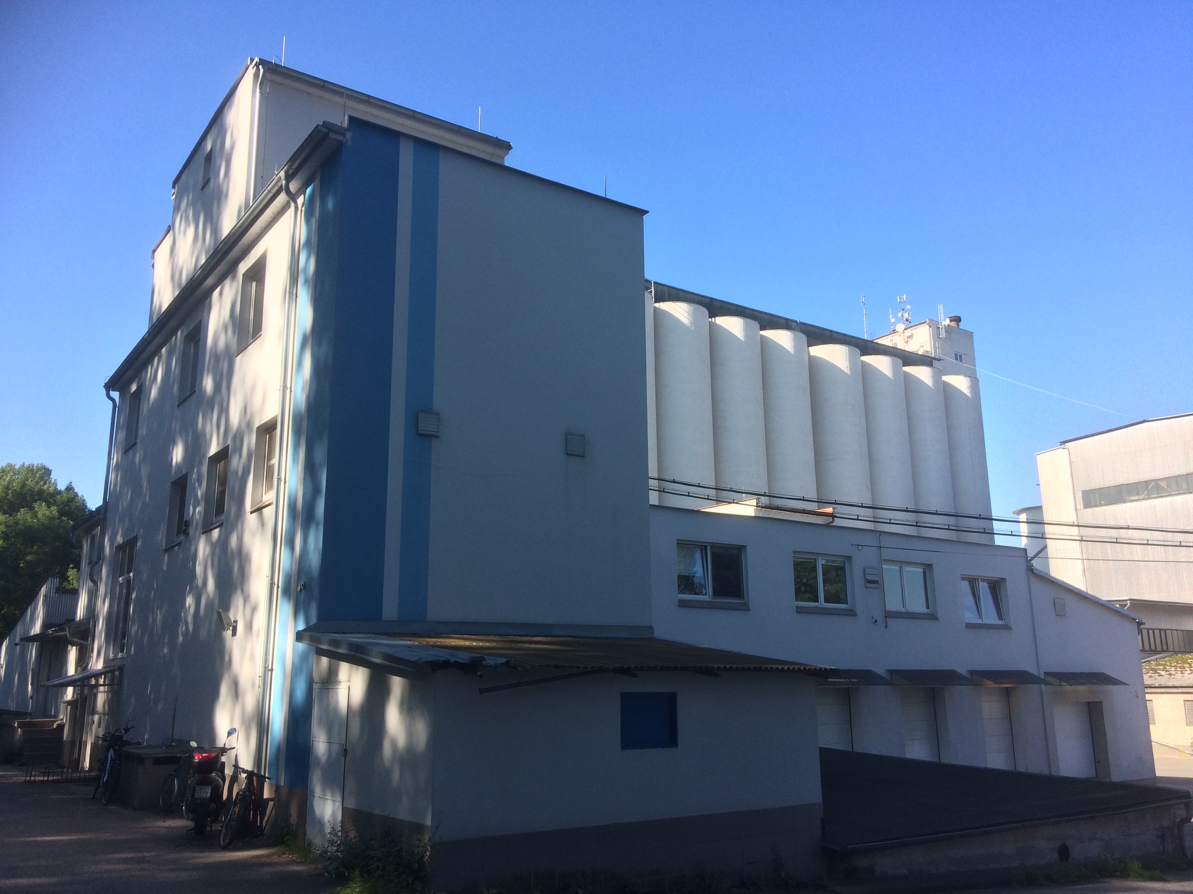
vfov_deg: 48.2
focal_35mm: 29
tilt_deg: +11.4
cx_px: 596
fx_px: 999
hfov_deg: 61.7
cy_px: 447
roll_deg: +2.2
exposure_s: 1/977
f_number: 2.2
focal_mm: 4.15
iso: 32
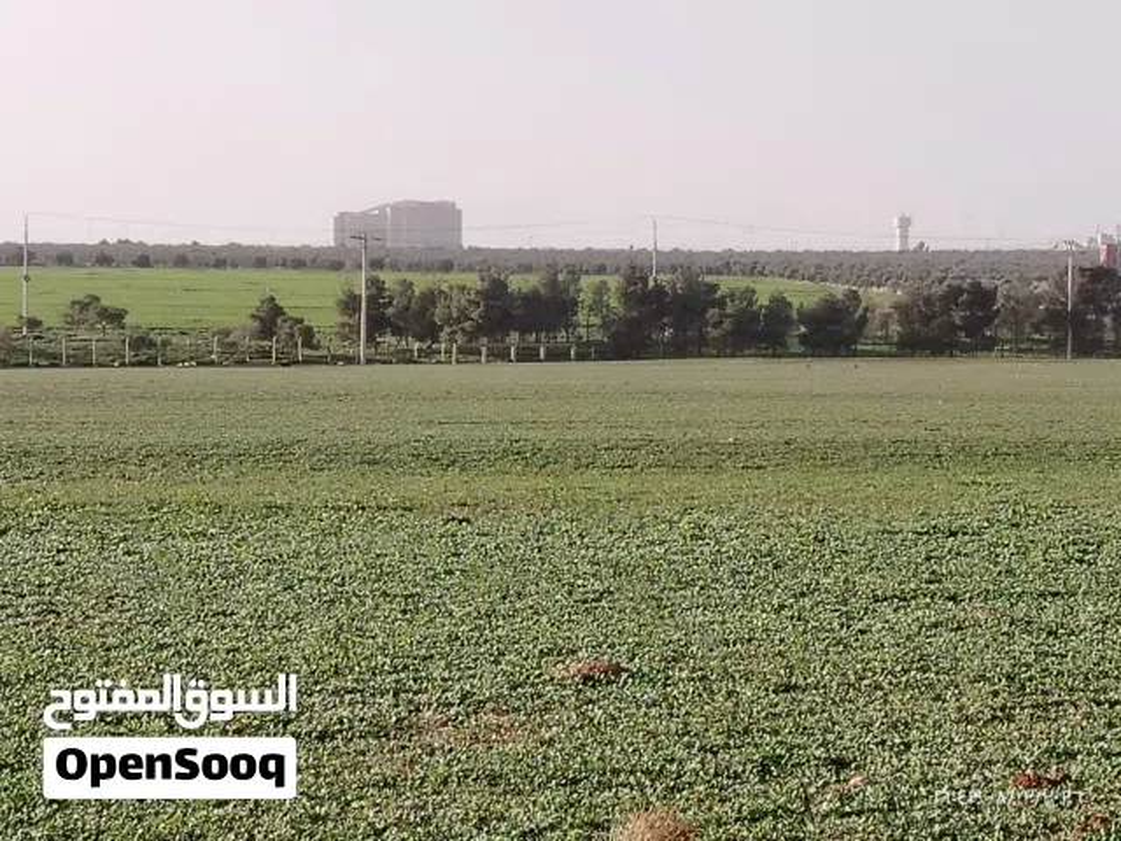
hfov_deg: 21.1
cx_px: 560
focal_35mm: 93
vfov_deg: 15.9
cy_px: 420
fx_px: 3012
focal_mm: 5.25
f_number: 1.75
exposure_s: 1/709
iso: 100
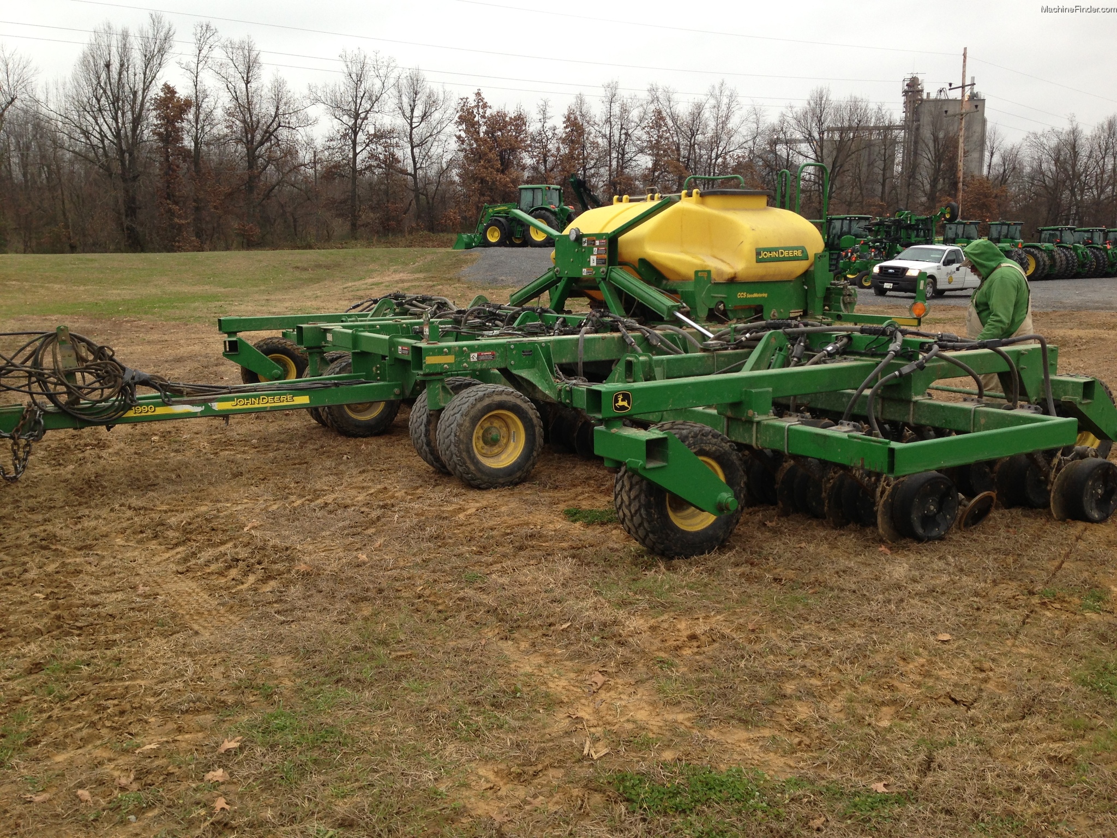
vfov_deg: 42.9
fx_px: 1065
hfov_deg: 55.4
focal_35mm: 33
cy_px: 419
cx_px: 558
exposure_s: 1/60
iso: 50
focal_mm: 4.13
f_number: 2.4
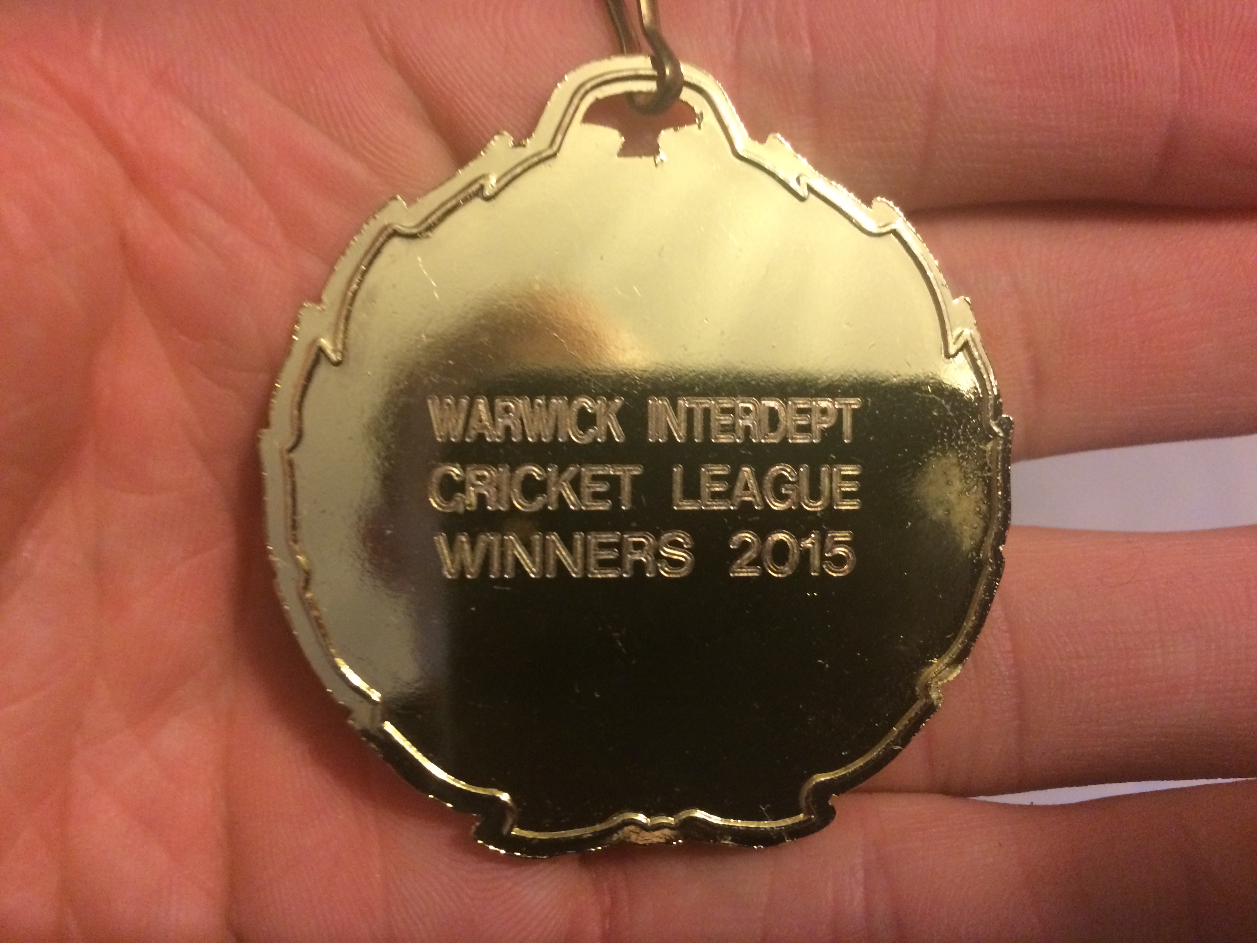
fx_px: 1053
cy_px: 472
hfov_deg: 61.7
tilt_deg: -66.9
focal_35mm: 29
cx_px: 628
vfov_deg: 48.2
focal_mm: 4.15
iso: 320
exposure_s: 1/24
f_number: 2.2
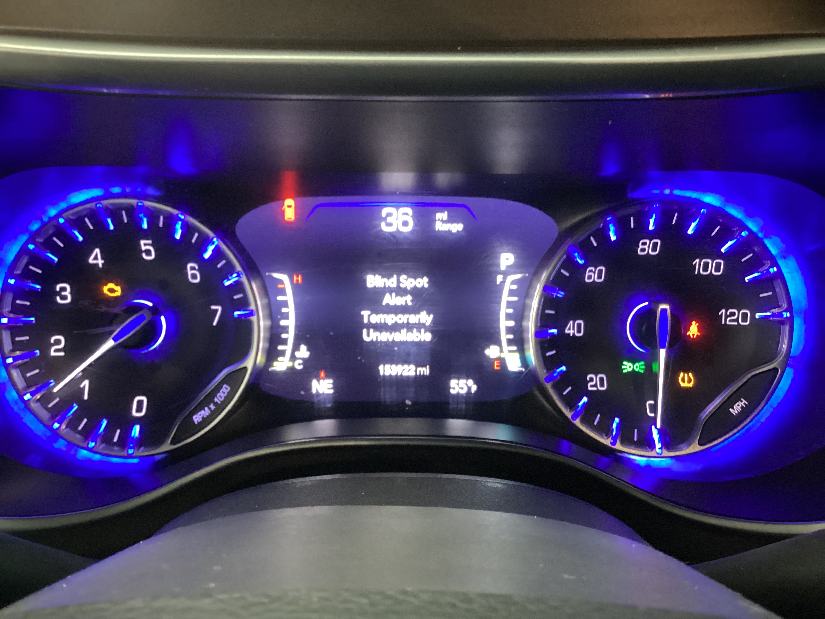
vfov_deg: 45.4
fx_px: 739
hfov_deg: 58.4
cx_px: 412
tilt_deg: -28.0
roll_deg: -0.8
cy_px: 310
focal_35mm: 31
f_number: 2.4
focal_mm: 3.3
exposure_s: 1/25
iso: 400
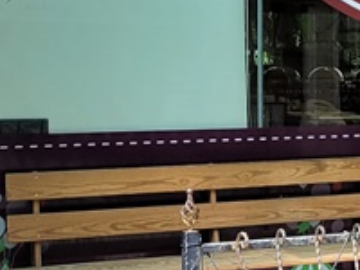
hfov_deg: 13.1
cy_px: 94
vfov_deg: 11.4
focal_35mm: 130
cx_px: 720
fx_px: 1352
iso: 40
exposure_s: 1/432
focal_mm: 5.4
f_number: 1.8
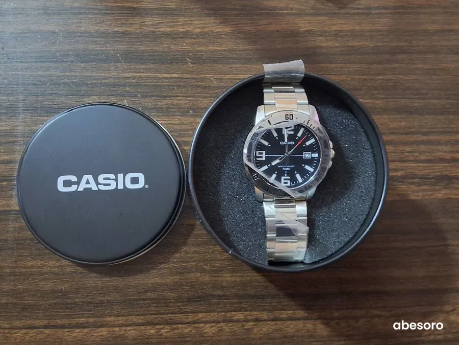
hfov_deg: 63.4
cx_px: 230
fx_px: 371
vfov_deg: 49.7
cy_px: 172
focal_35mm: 28
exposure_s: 1/10
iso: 500
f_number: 1.9
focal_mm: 2.91
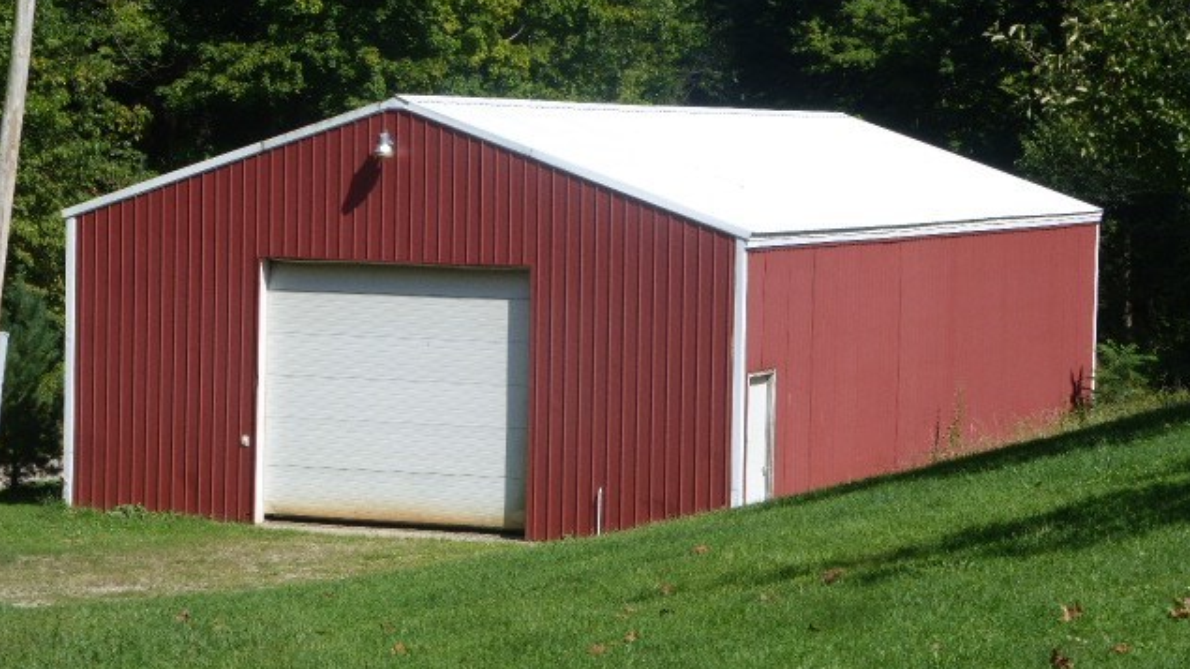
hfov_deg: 19.1
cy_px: 298
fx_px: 3534
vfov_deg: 10.8
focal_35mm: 112
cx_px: 594
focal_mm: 18.2
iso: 100
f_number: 5.3
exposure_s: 1/500
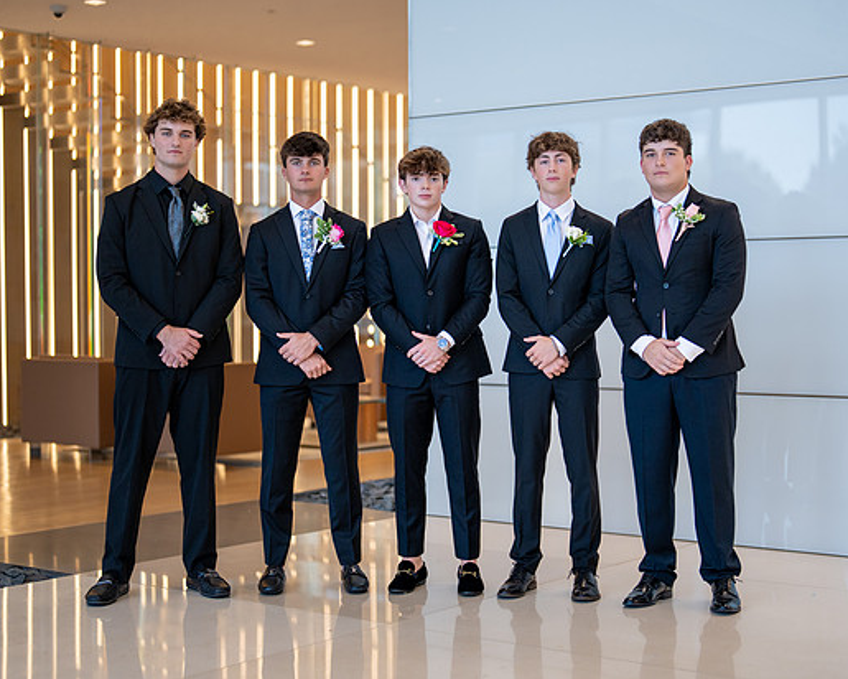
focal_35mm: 63
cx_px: 457
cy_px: 327
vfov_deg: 24.2
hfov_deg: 30.0
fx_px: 1581
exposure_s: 1/1000
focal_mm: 50
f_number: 1.2
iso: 400
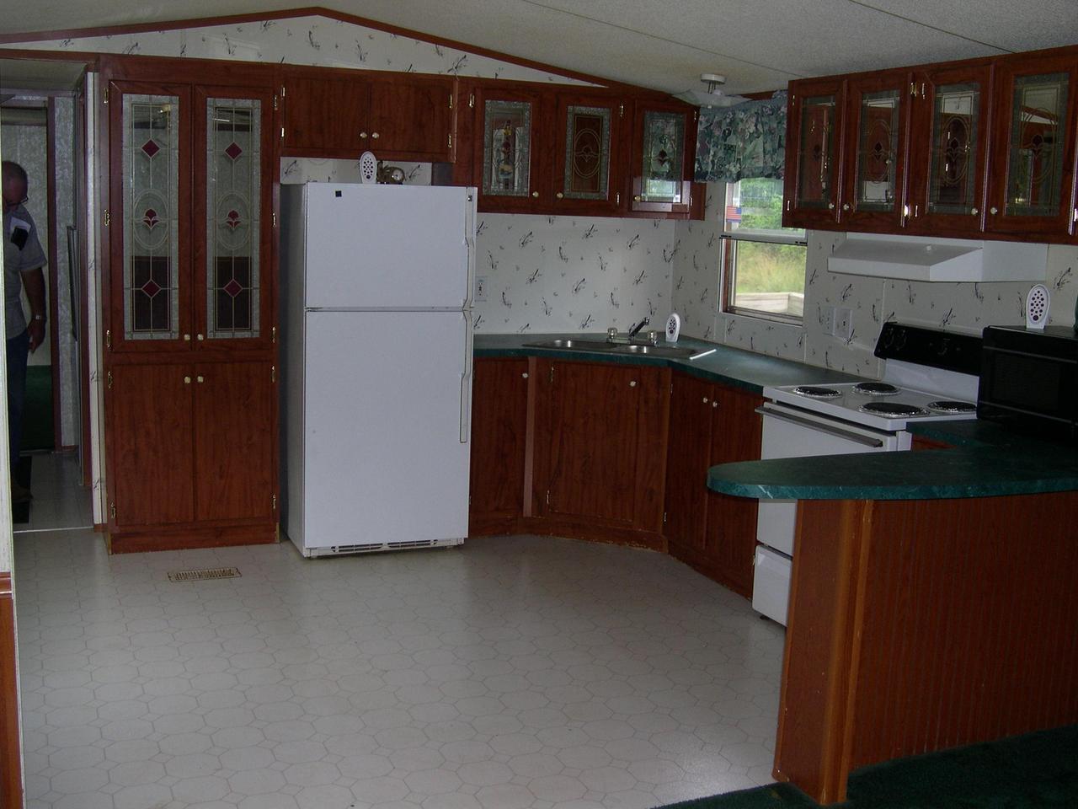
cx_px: 539
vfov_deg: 37.7
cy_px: 404
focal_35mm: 38
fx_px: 1183
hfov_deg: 49.0
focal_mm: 8
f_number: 2.8
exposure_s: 1/60
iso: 124
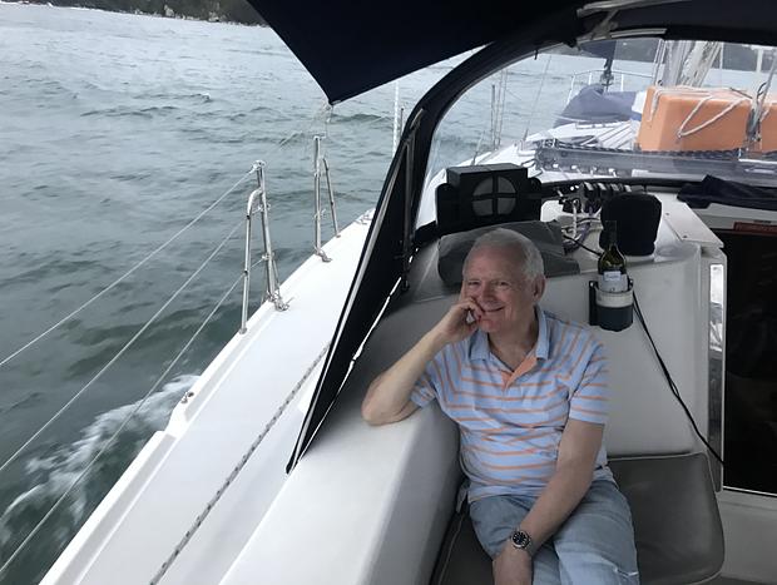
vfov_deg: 49.9
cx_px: 388
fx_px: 629
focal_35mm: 28
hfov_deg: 63.4
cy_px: 292
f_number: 1.8
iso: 50
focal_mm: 3.99
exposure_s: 1/17
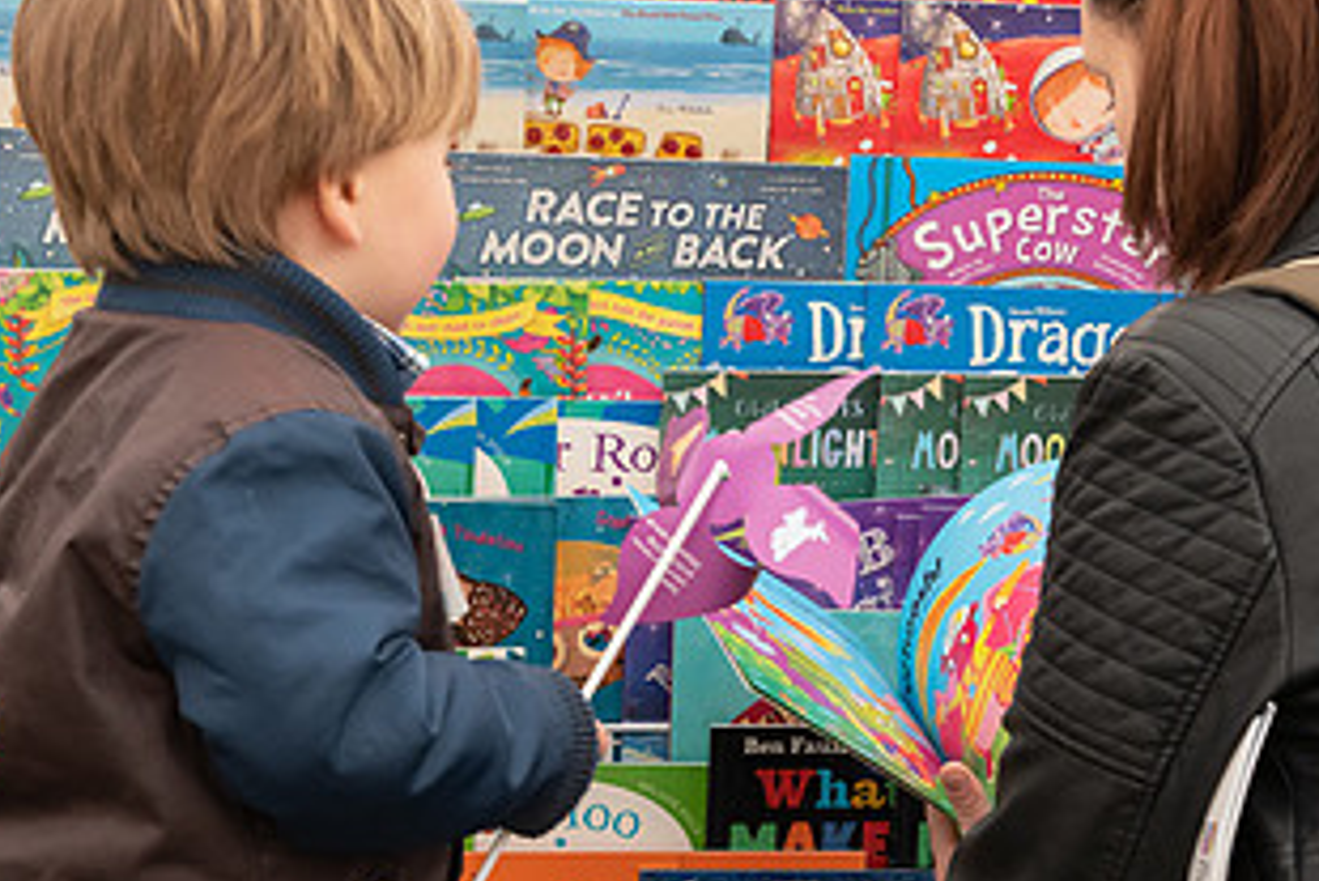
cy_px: 598
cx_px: 918
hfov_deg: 19.2
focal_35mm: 106
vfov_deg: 12.9
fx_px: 3885
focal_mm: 55
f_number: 8
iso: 1250
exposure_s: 1/320
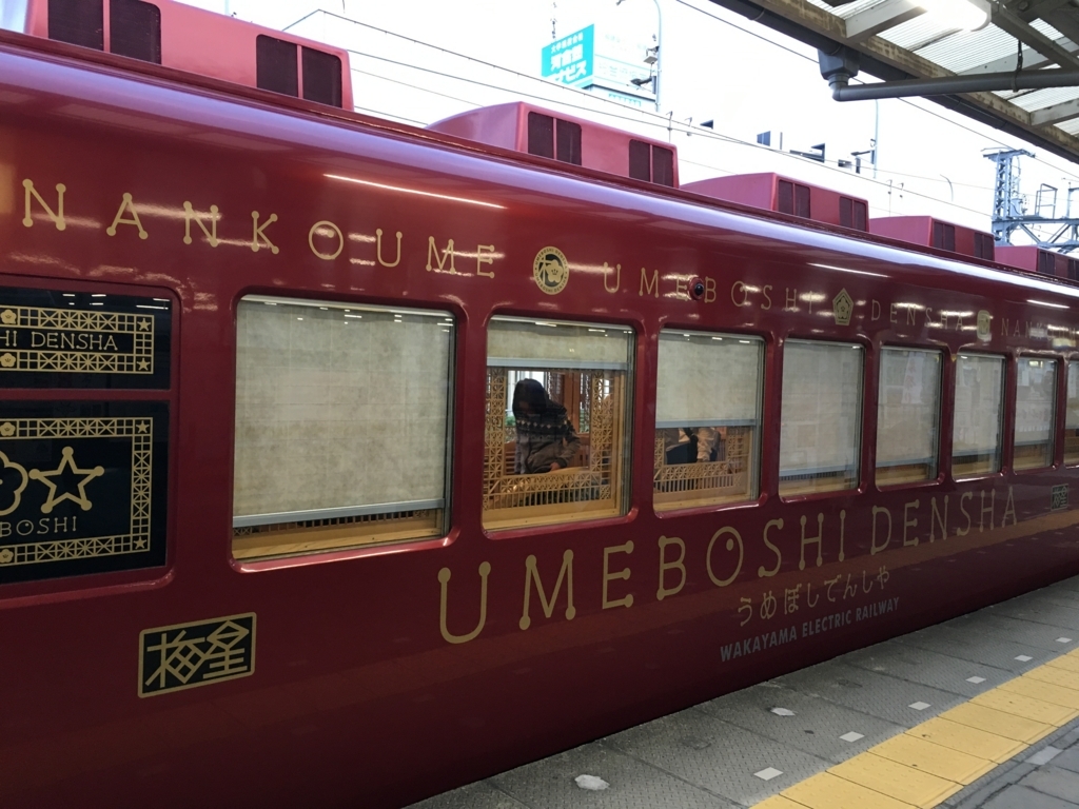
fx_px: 904
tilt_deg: -2.1
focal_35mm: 29
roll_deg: -1.4
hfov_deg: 61.7
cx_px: 540
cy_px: 404
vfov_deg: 48.2
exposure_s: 1/30
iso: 100
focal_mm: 4.15
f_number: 2.2
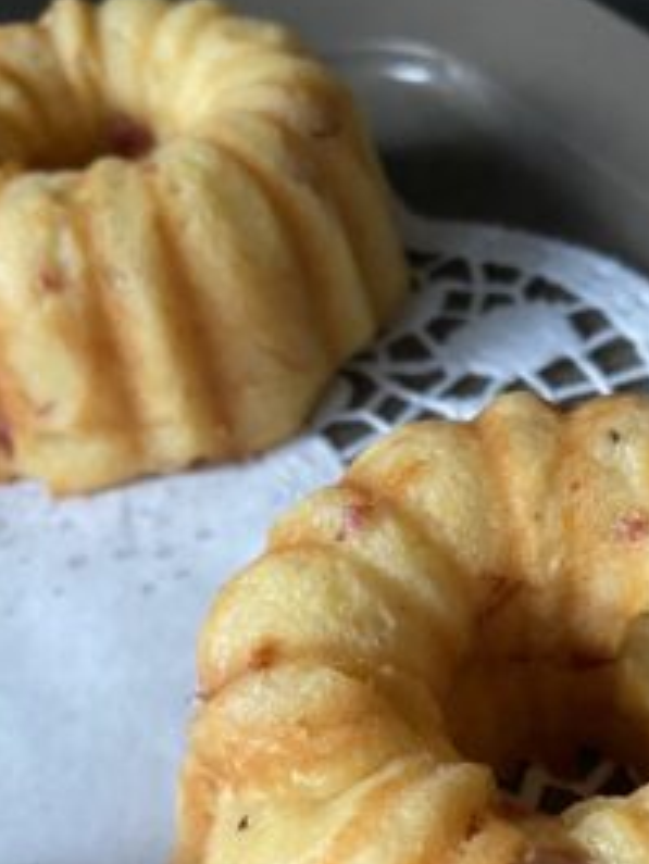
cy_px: 665
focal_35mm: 49
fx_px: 1224
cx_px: 442
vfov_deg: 37.8
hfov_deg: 29.5
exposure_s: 1/40
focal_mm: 4.25
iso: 500
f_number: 1.8
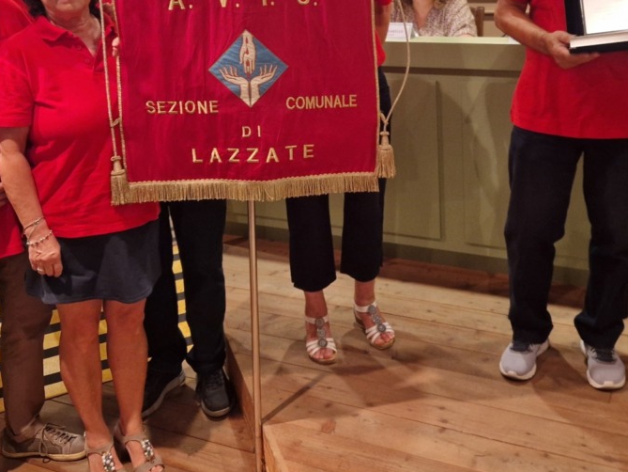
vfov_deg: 32.0
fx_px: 798
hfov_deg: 42.8
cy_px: 90
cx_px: 373
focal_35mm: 44
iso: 320
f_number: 1.8
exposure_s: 1/100
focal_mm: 5.4
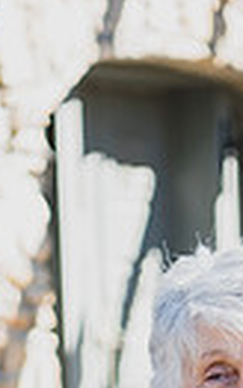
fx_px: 2297
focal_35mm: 217
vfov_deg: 9.5
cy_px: 512
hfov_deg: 6.0
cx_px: 236
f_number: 3.2
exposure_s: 1/640
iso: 360
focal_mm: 62
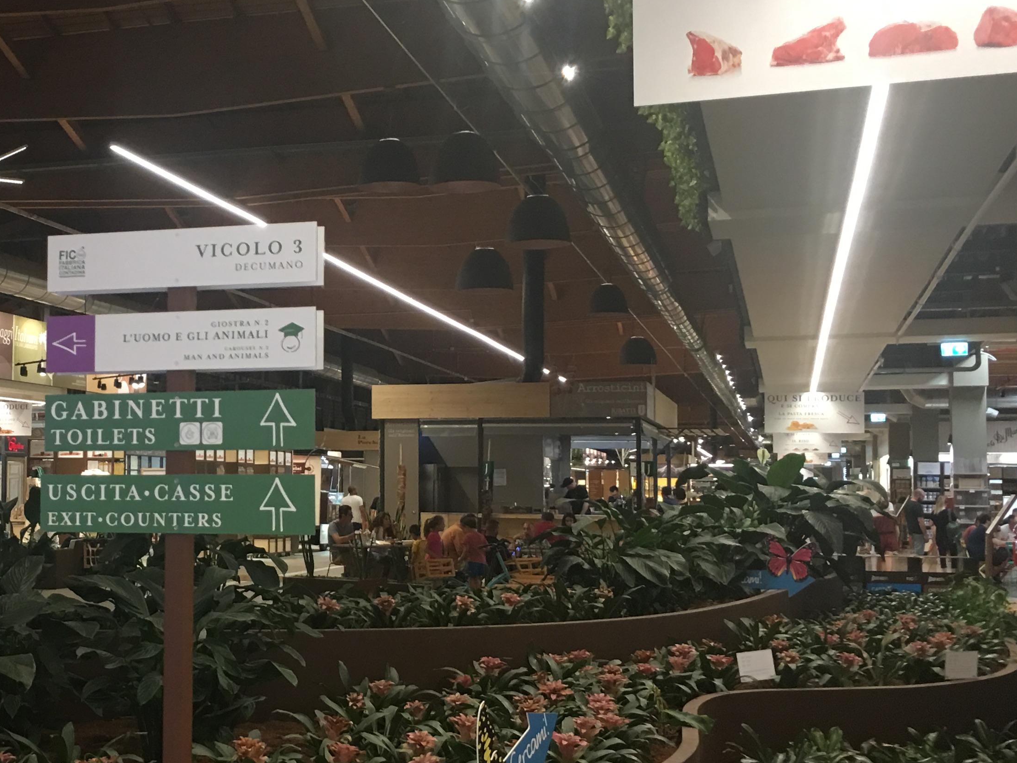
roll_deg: -1.0
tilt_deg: +4.1
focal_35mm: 53
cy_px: 413
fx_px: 1557
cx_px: 211
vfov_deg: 27.5
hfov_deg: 35.1
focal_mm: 4.15
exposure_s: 1/17
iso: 64
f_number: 2.2
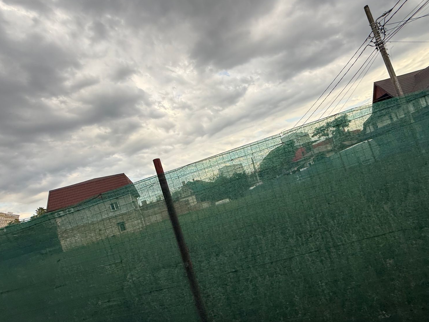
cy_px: 178
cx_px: 243
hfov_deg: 84.2
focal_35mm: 19
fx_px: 235
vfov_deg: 68.5
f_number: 2.2
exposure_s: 1/403
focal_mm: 2.22
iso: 50
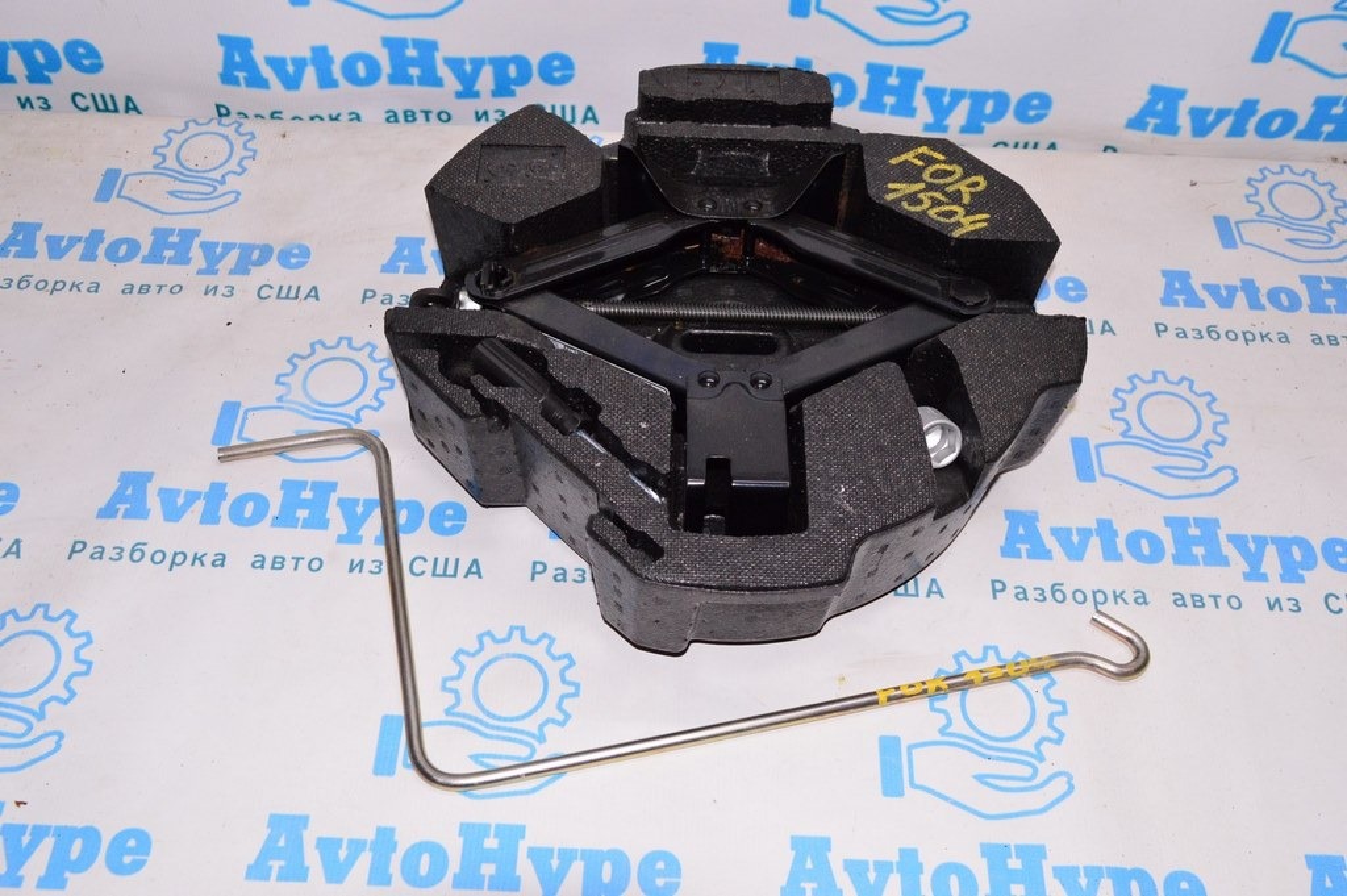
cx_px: 674
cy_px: 448
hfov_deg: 53.2
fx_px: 1346
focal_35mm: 36
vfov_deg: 36.8
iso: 1600
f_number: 8
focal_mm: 24
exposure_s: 1/200
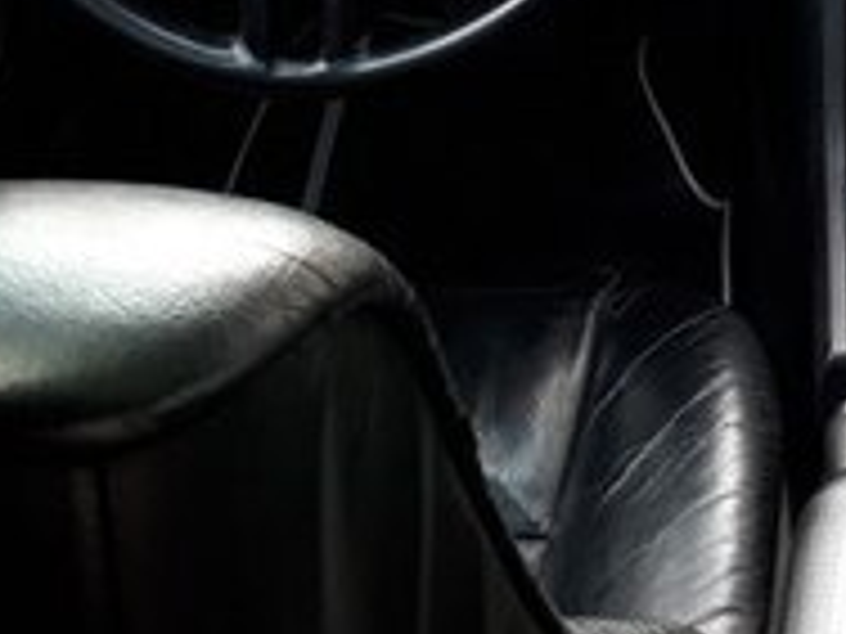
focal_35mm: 95
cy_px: -146
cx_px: 1030
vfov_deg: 15.0
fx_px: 2322
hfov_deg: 19.4
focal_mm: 3.6
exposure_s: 1/33
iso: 50
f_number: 1.9
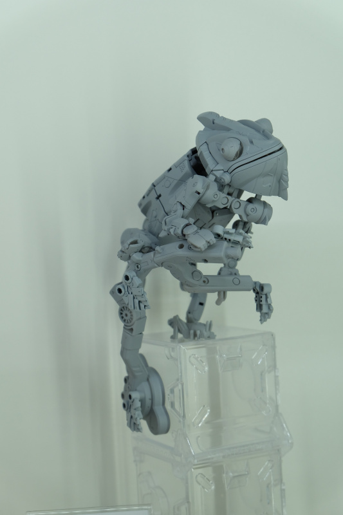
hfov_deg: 18.2
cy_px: 258
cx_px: 172
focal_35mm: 75
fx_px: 1072
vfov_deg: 27.0
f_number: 5.6
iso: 800
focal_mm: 50
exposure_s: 1/125
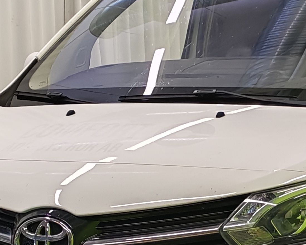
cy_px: 225
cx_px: 276
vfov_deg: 11.4
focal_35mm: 135
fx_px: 1223
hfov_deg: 14.1
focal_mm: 6.12
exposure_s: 1/100
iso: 400
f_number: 1.9
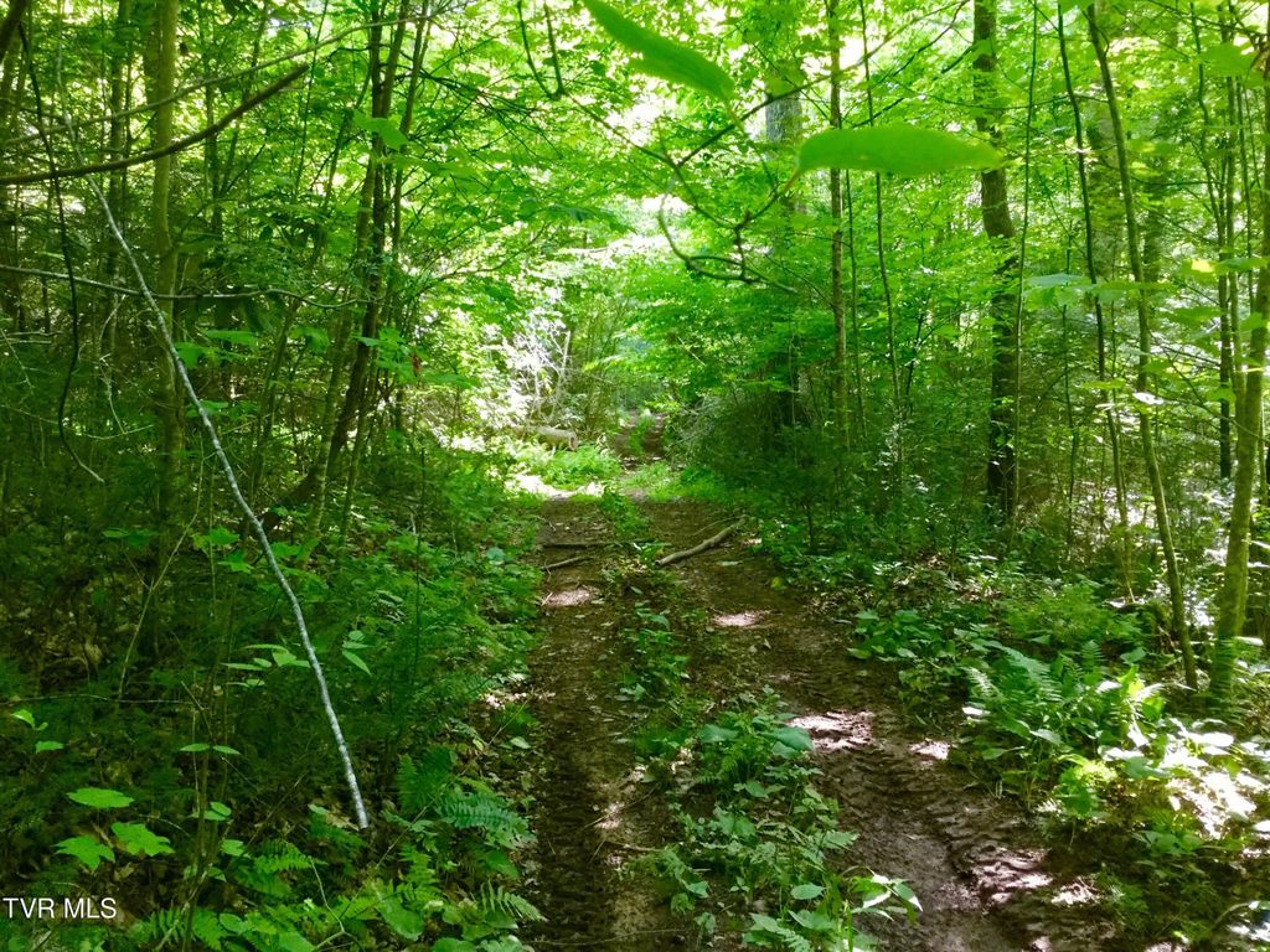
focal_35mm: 31
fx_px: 1137
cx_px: 635
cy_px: 476
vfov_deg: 45.4
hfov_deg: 58.4
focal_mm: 3.3
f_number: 2.4
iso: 80
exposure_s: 1/30
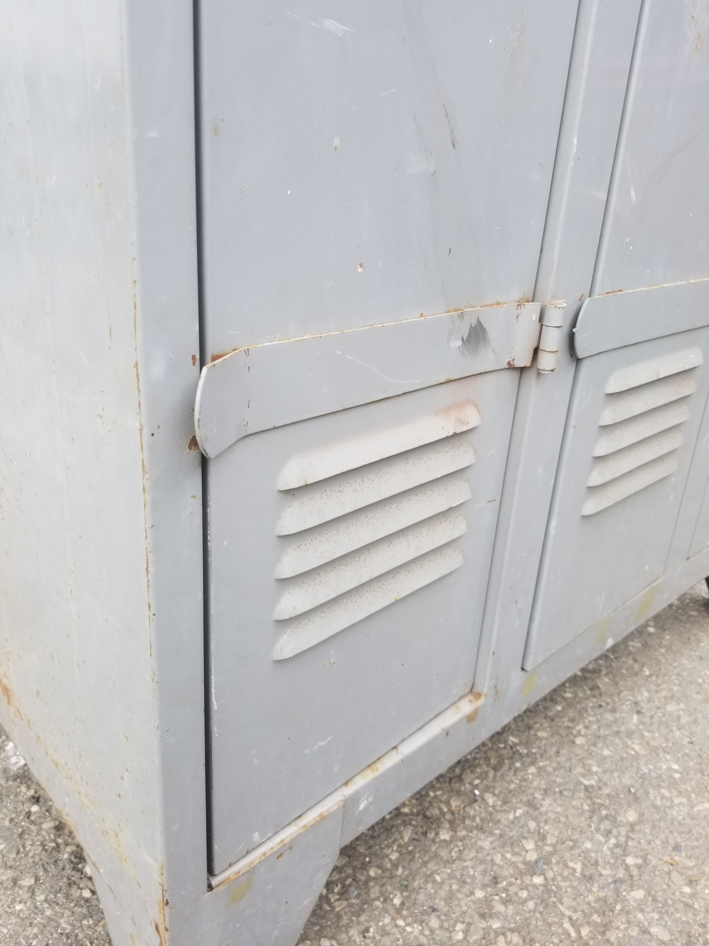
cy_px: 473
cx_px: 354
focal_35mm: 26
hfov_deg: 53.1
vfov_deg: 67.3
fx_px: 710
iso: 50
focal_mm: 4.25
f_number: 1.7
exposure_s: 1/303
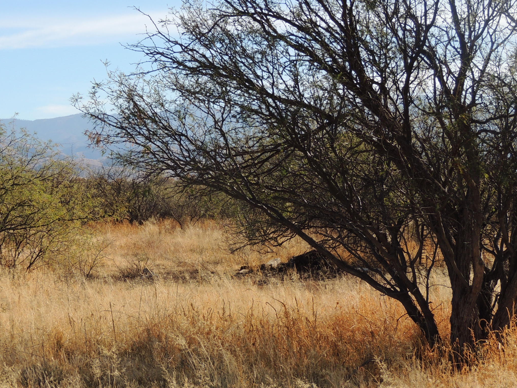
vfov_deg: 13.5
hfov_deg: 17.8
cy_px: 151
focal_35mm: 110
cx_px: 153
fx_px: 1643
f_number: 3.9
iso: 100
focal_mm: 13.3
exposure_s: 1/800
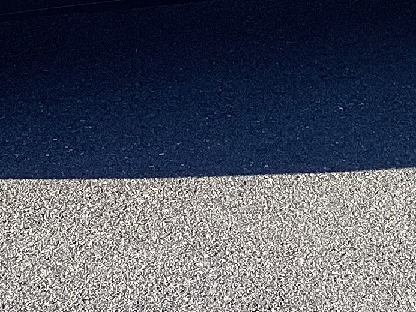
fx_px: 1755
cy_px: -106
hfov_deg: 13.5
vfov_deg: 9.9
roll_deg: -1.1
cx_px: 197
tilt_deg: -12.0
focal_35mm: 146
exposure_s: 1/721
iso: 25
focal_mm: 3.3
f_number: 2.4
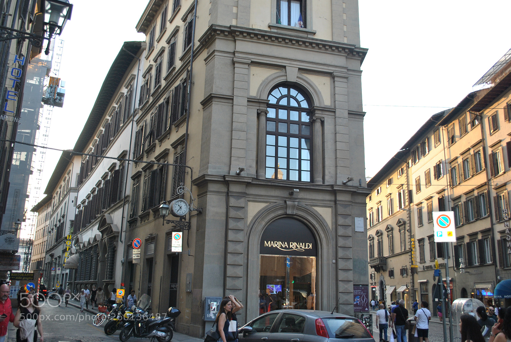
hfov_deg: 57.2
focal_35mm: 33
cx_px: 256
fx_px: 469
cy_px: 171
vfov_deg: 40.1
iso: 200
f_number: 3.8
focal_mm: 22
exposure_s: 1/125
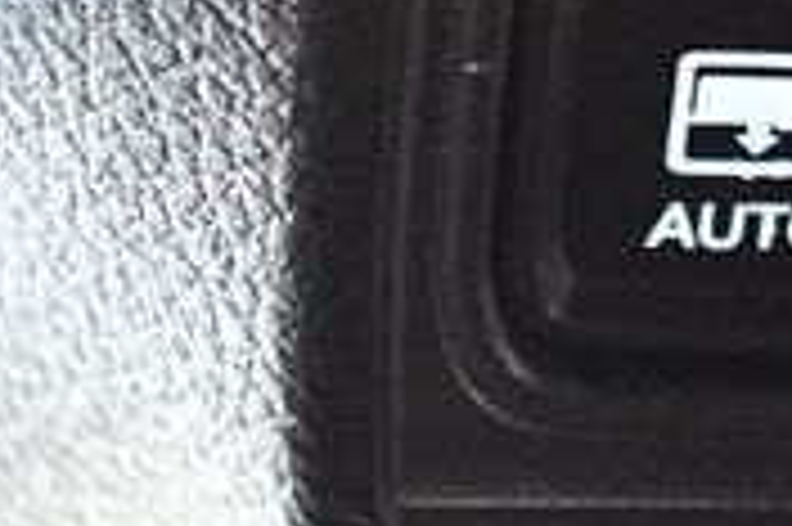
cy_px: -148
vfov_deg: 5.2
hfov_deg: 7.8
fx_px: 5759
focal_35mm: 262
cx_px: 837
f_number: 5.3
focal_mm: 48
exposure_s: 1/25
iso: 12800
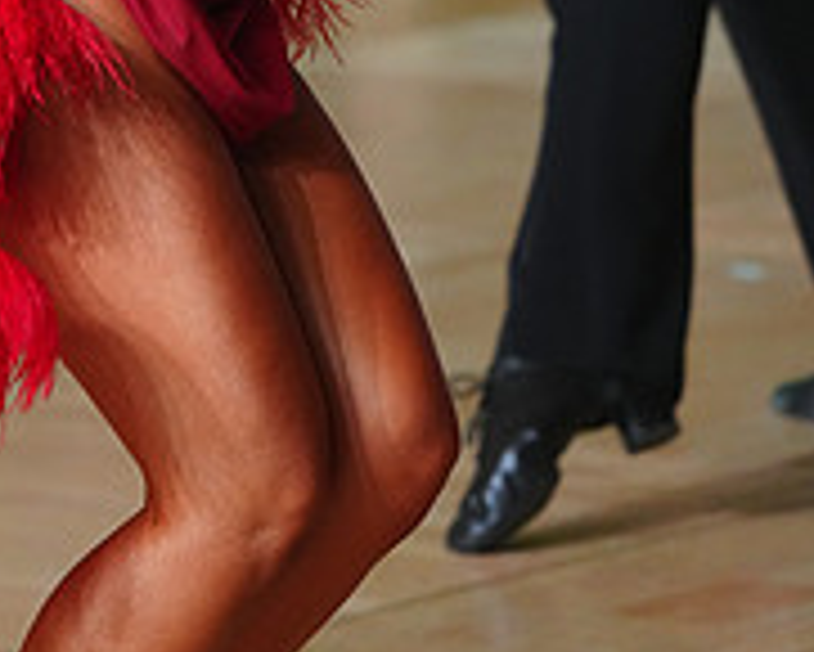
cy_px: -256
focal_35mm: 440
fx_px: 10606
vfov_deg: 3.5
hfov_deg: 4.4
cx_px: 250
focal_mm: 146
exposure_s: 1/250
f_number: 4
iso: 3200
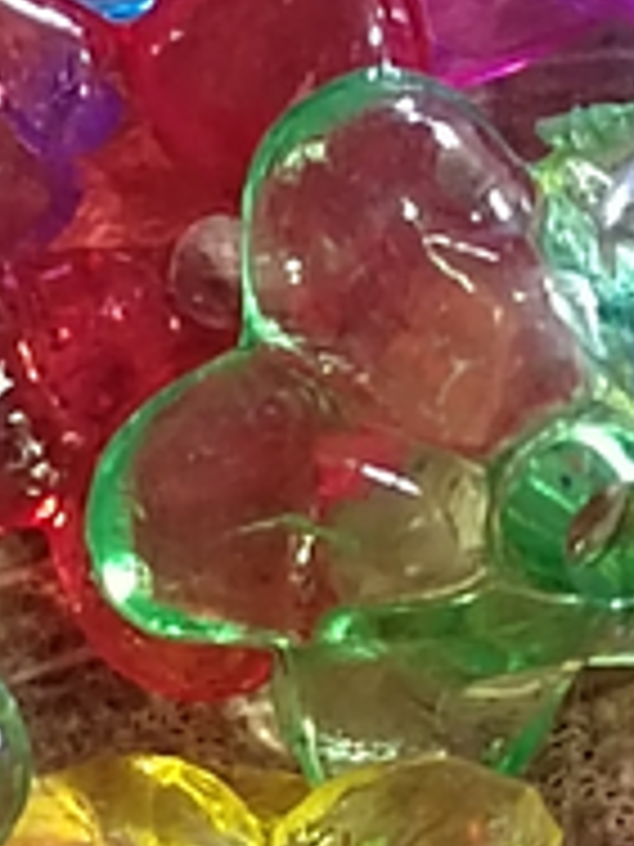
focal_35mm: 244
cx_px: -344
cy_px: 781
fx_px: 5959
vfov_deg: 8.1
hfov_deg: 6.0
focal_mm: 5.52
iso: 4000
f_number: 1.9
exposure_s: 1/33.3
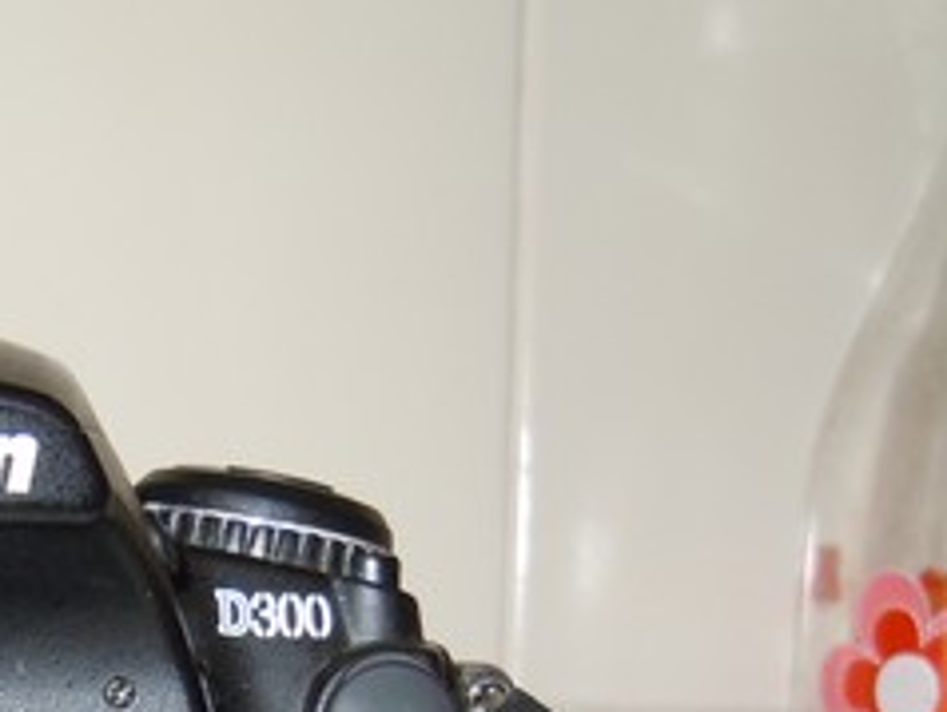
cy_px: 883
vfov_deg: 12.0
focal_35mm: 121
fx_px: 3314
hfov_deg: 15.4
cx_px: -322
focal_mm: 8.1
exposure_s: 1/30
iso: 200
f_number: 3.8
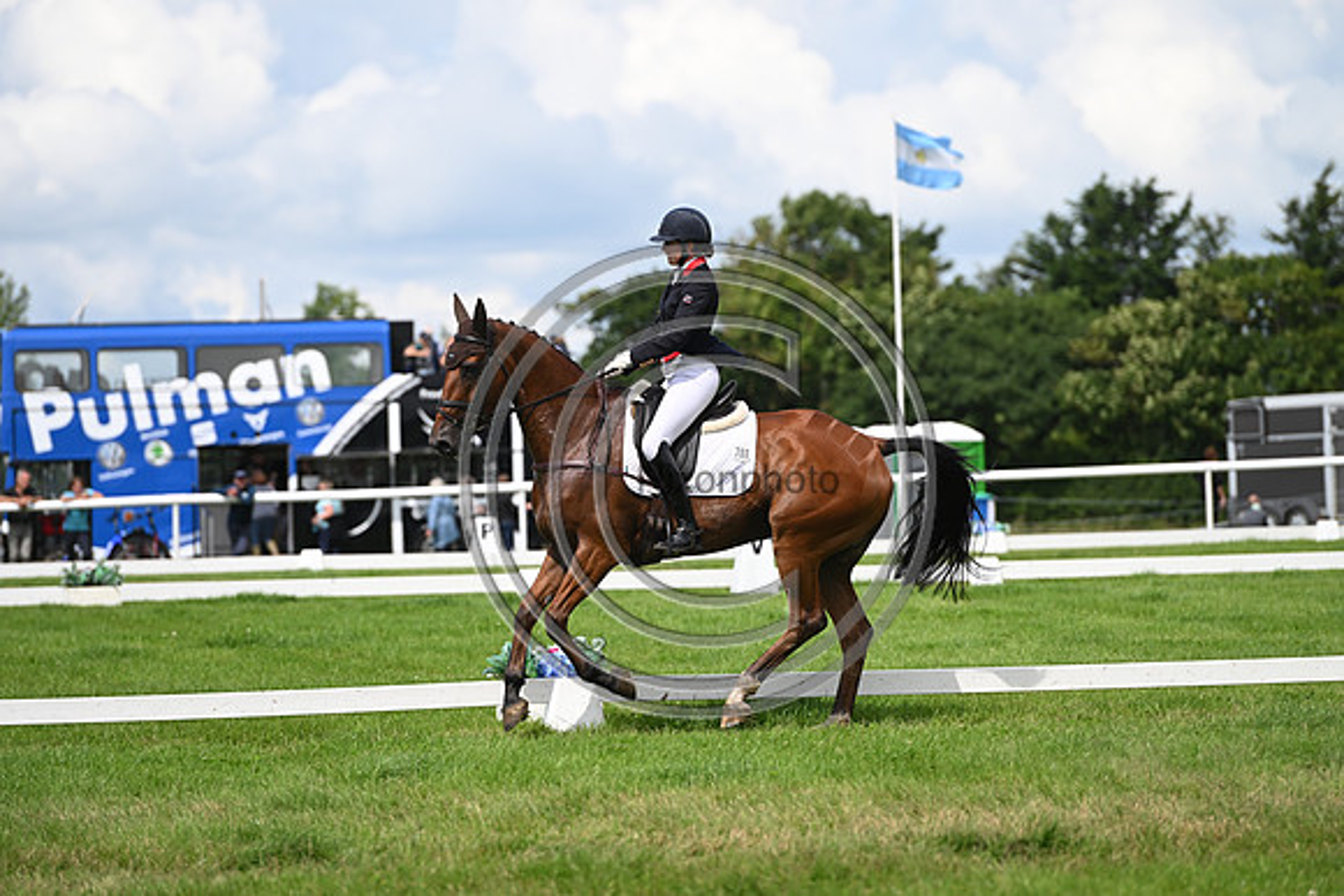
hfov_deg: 10.3
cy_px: 448
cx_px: 672
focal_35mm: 200
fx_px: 7468
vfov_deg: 6.9
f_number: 4.5
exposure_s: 1/1250
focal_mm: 200
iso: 140
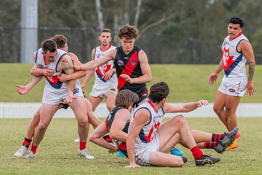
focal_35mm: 374
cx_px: 82
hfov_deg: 5.5
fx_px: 2720
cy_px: 85
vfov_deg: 3.7
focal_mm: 240
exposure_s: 1/1250
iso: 800
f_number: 5.6
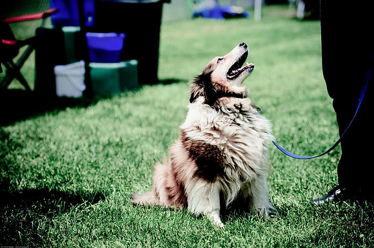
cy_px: 124
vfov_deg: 11.4
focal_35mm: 120
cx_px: 187
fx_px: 1245
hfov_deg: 17.1
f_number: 2.8
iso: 200
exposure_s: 1/5000
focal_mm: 80
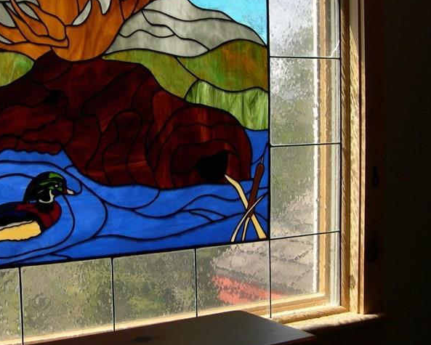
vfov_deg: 23.8
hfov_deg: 29.0
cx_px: 96
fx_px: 817
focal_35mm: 64
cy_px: 131
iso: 100
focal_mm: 8
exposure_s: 1/344
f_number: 2.8
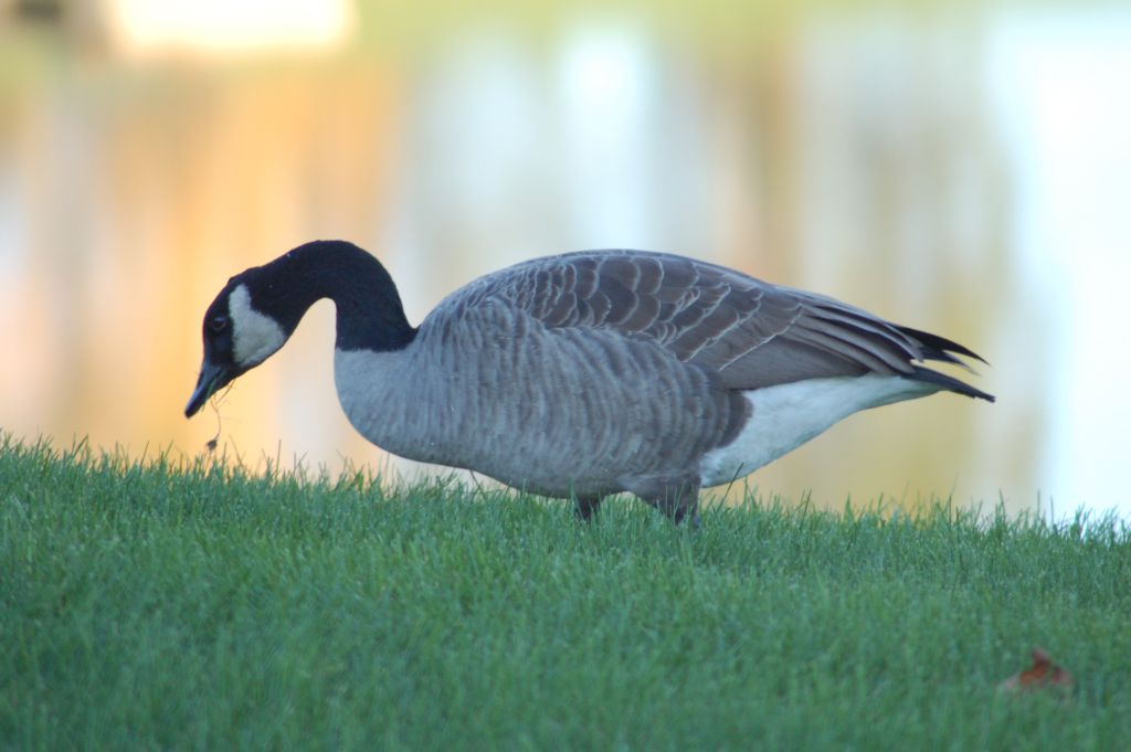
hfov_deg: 4.6
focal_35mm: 450
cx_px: 566
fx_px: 14126
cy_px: 376
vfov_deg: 3.1
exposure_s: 1/400
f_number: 5.6
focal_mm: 300
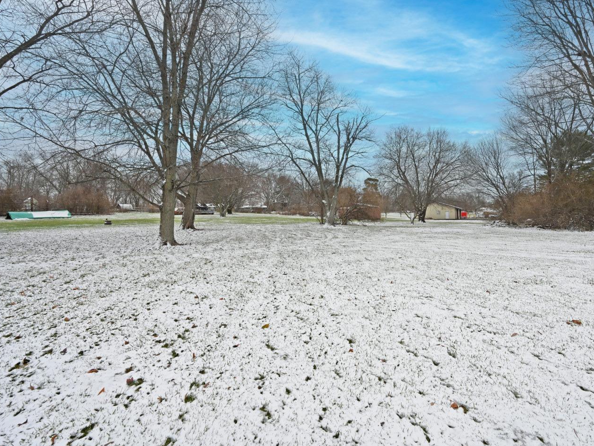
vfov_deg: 78.0
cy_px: 213
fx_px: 275
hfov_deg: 93.6
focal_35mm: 16
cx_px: 347
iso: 220
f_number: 13
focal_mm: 14
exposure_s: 1/200
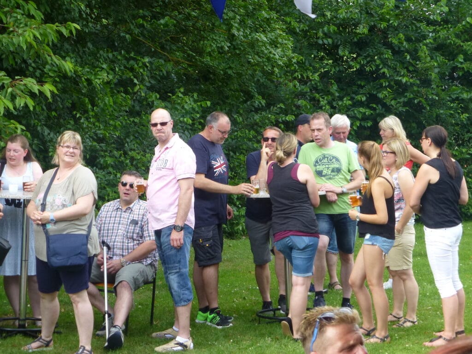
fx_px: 1323
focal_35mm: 97
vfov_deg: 15.2
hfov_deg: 20.2
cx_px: 236
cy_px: 177
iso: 200
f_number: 5.2
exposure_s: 1/160
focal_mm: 16.1
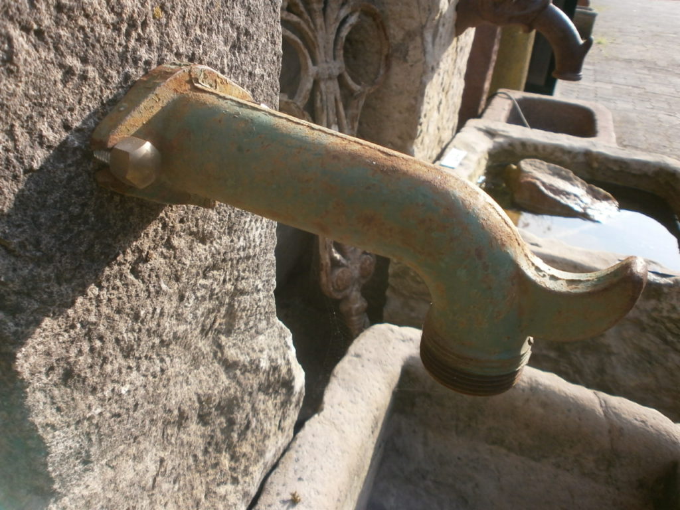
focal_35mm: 27
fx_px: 530
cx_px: 340
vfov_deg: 51.4
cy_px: 255
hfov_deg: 65.3
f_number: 2.9
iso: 100
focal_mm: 4.8
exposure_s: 1/320
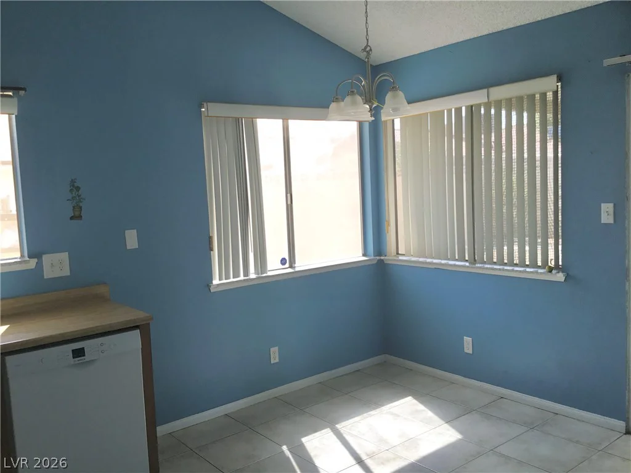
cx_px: 316
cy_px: 236
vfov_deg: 45.4
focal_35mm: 31
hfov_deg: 58.4
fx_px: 565
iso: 32
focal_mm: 3.3
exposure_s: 1/120
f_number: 2.4
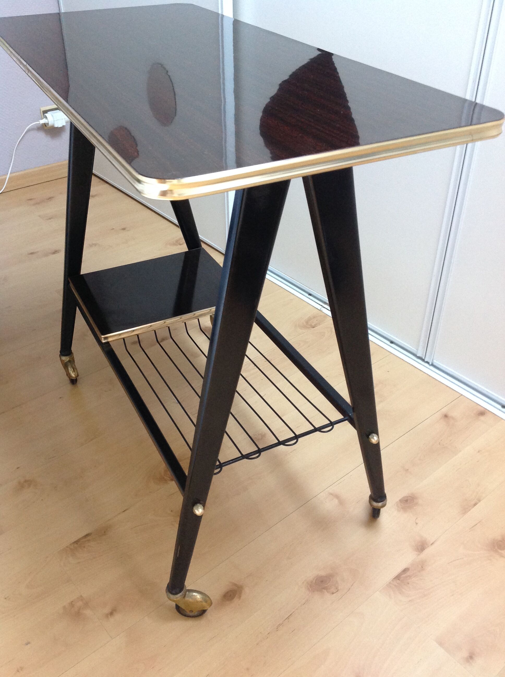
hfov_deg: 40.6
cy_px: 338
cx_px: 252
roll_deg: +1.4
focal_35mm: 35
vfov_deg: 52.7
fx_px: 683
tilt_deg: -34.4
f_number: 2.4
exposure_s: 1/15
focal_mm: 4.28
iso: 200
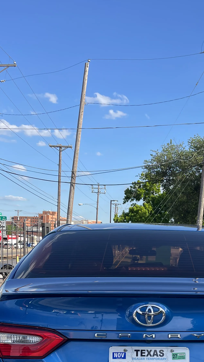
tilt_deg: -7.2
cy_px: 297
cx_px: 145
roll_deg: -1.5
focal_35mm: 49
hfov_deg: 24.2
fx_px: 471
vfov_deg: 40.1
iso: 32
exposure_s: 1/1795
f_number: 1.6
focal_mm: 5.1
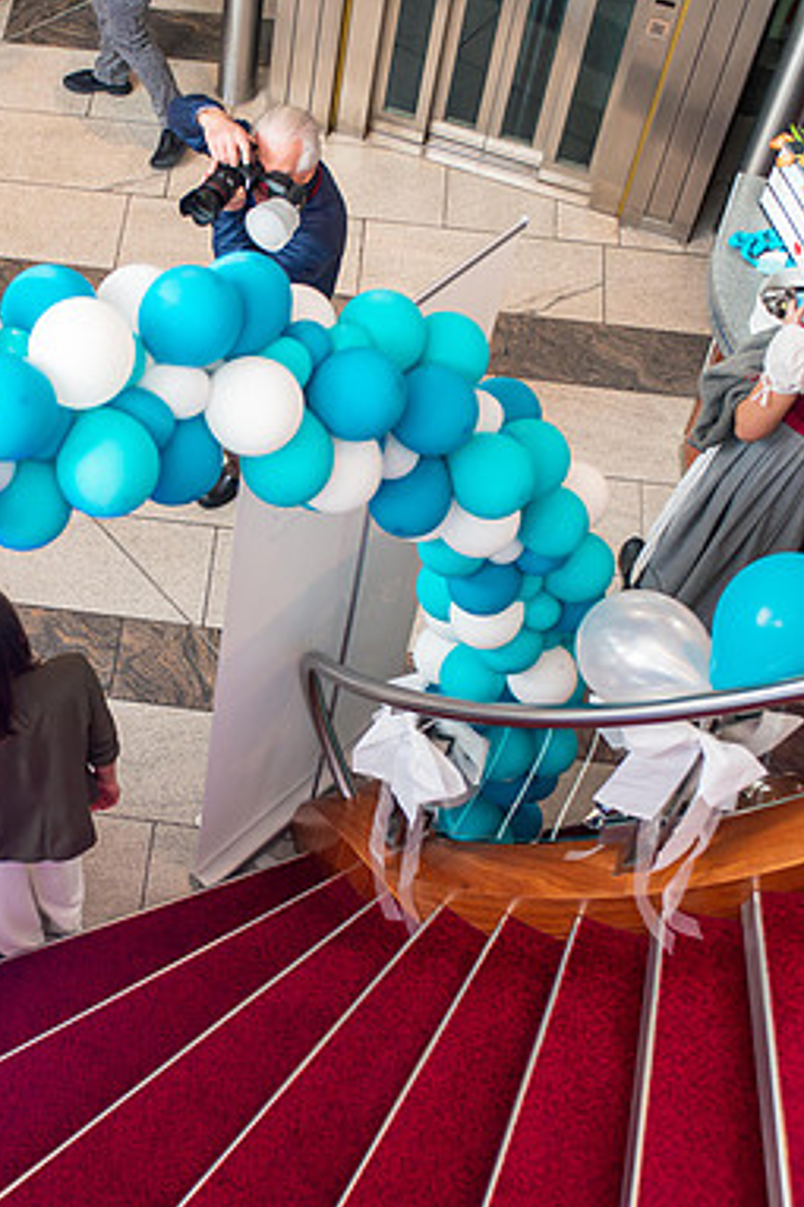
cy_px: 607
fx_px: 1777
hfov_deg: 24.9
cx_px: 114
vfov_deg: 37.5
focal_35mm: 53
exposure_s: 1/80
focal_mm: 35
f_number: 4.5
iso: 800
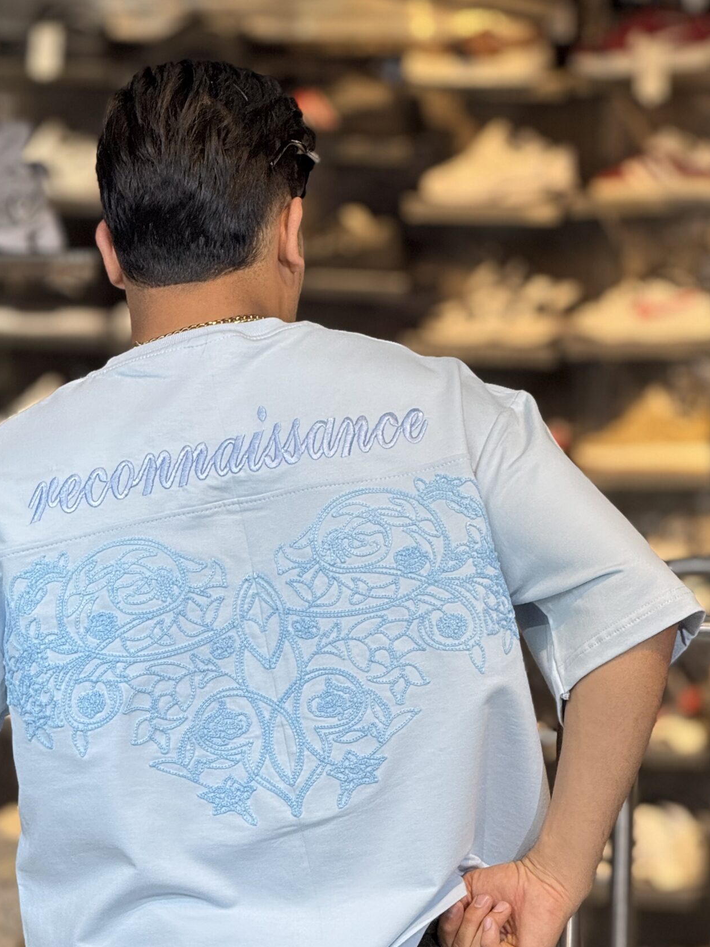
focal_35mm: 184
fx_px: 5033
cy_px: 603
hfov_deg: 8.1
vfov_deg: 10.7
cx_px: 279
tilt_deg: -3.6
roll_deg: -2.5
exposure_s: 1/100
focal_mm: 15.66
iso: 125
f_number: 2.8
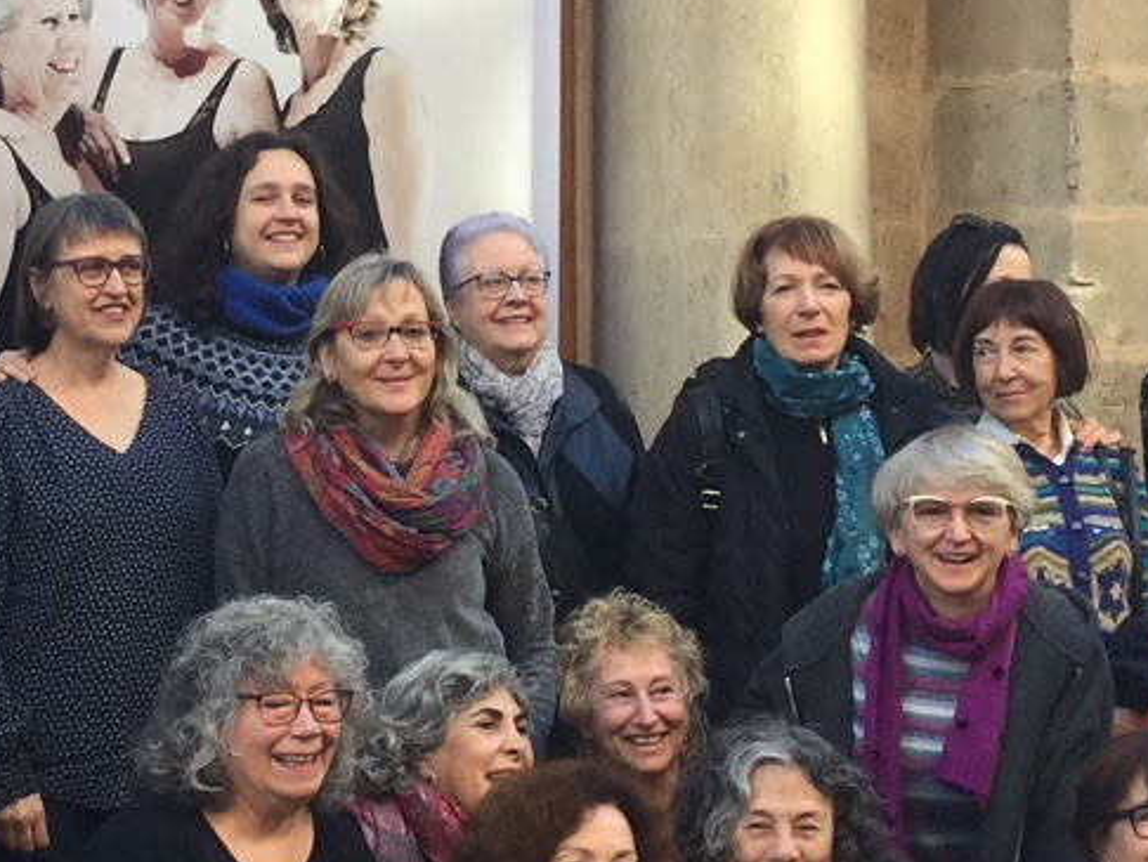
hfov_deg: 18.8
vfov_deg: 14.2
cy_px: 387
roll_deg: +0.8
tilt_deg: -1.7
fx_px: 3451
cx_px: 347
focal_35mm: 104
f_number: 2.4
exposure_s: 1/100
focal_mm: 3.3
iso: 32
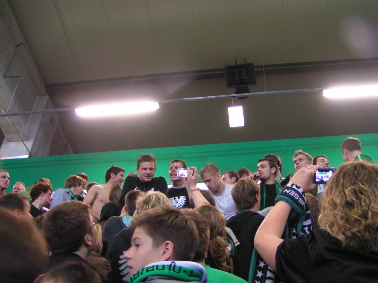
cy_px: 142
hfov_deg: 49.0
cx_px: 189
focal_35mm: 38
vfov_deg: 37.7
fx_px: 415
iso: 200
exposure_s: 1/15
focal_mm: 5.8
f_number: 2.8
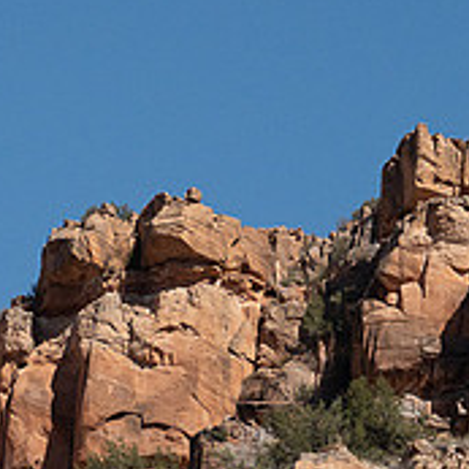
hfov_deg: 3.5
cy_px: 226
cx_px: 82
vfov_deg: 3.5
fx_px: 7741
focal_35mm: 505
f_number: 8
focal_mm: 147
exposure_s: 1/3200
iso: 1600
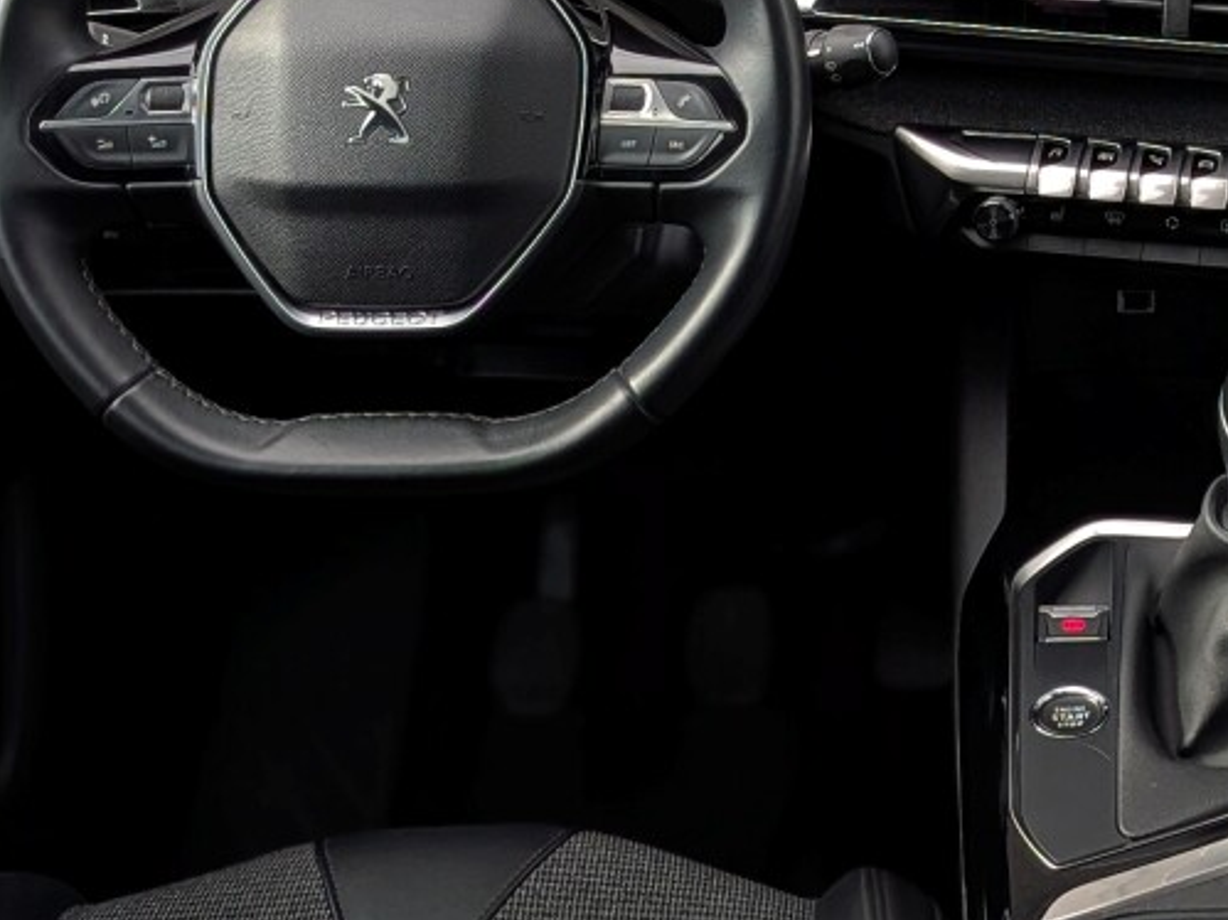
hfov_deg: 24.3
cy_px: 2
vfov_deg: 18.6
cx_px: 1216
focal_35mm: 77
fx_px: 2731
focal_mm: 4.53
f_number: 1.7
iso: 30
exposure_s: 1/235
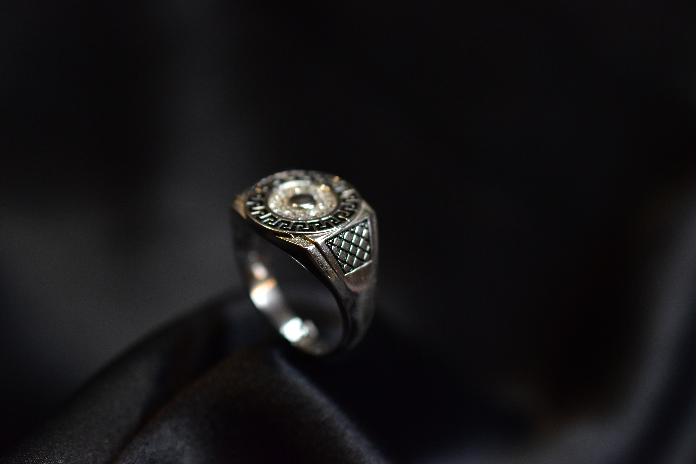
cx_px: 351
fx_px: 1179
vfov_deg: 22.3
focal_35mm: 61
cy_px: 228
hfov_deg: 32.9
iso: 800
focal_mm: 40
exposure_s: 1/250
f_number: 3.2
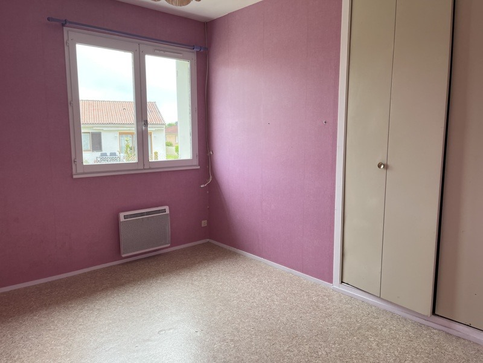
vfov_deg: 53.1
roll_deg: +0.3
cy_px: 182
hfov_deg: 67.3
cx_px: 242
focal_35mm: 26
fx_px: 363
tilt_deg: -7.5
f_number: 1.6
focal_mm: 5.1
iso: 50
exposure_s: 1/166
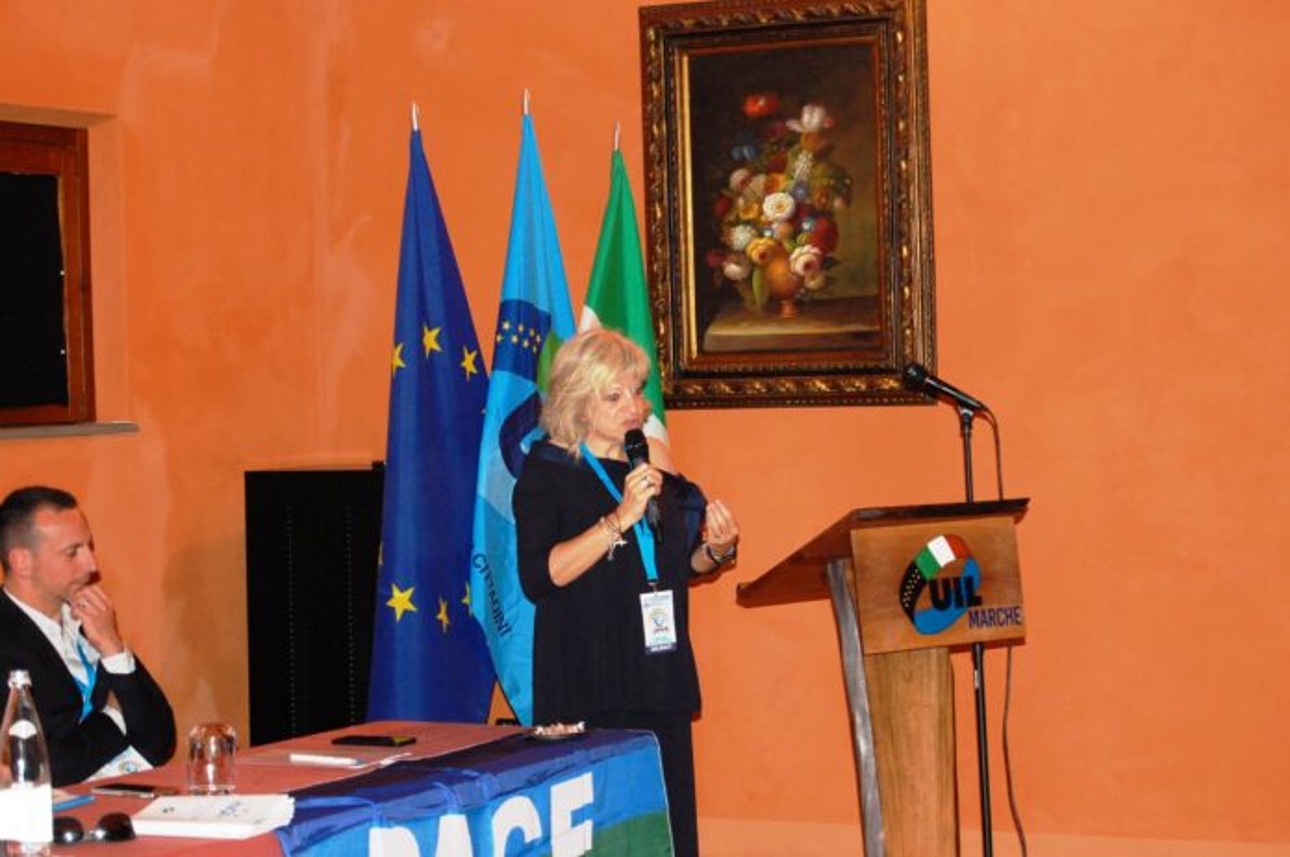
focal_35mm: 82
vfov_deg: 16.5
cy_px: 428
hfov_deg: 24.6
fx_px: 2952
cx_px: 645
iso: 1000
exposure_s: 1/60
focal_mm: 55
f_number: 5.6
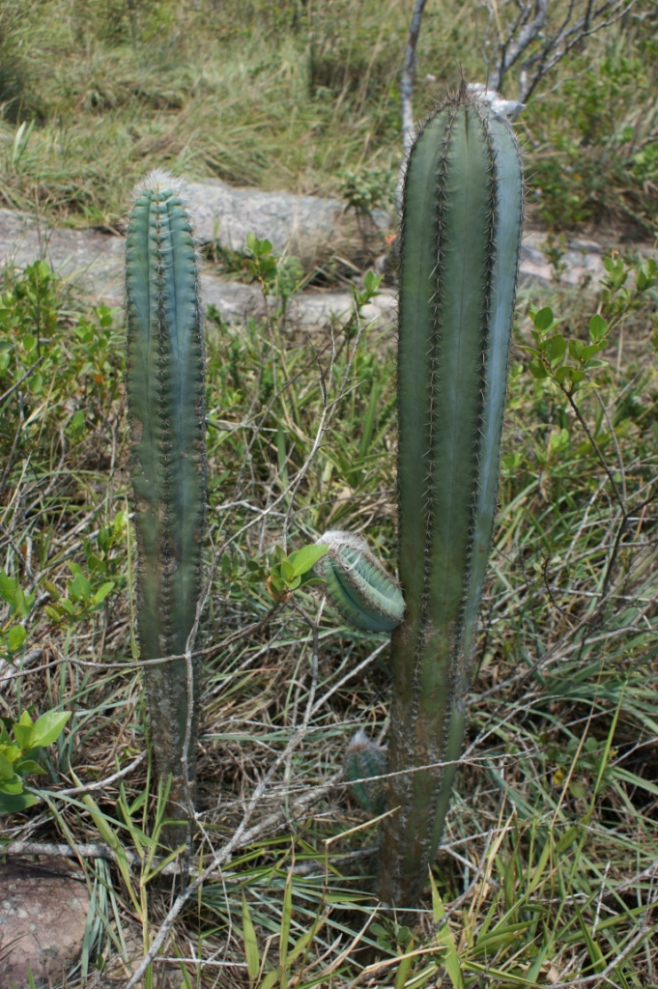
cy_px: 494
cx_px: 329
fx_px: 989
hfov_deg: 36.8
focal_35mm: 36
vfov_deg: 53.2
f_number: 5.6
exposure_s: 1/250
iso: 100
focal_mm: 24
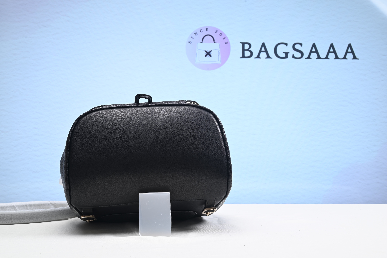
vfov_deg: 35.1
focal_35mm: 38
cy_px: 129
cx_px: 194
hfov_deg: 50.7
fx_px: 409
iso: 100
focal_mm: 38
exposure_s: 1/2
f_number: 16
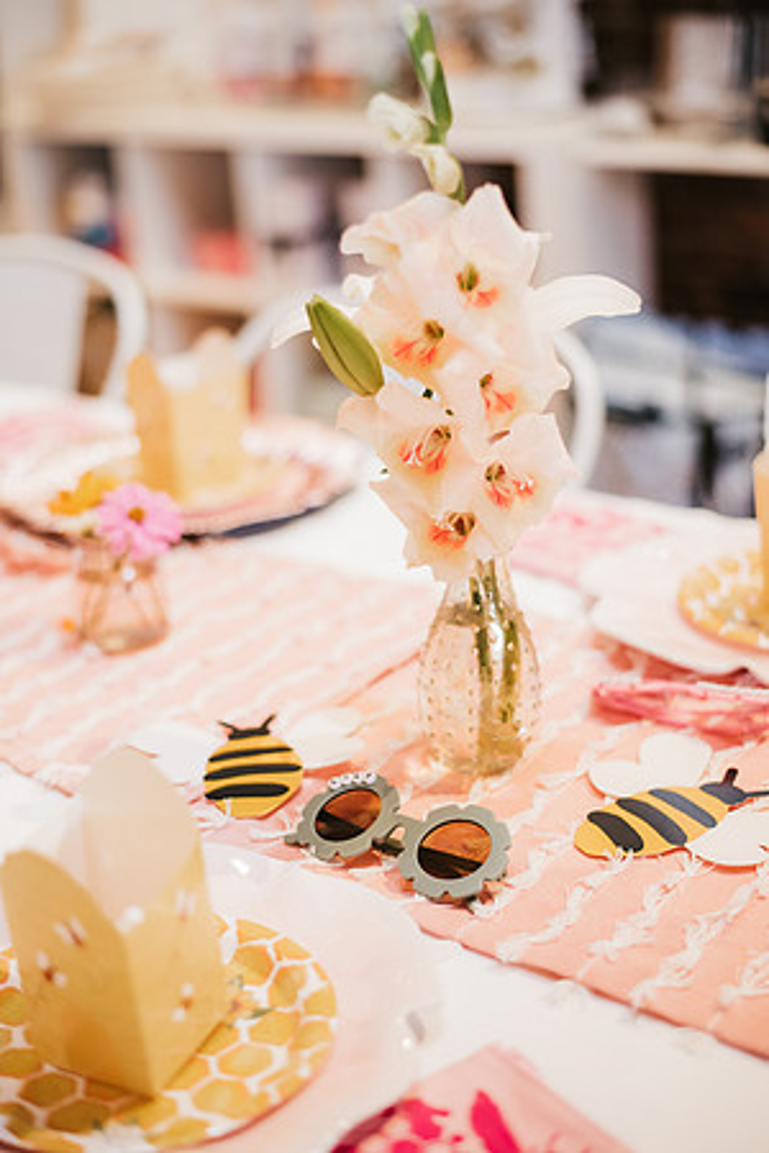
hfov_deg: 27.0
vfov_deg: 39.6
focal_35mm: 50
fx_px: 1602
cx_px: 384
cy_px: 576
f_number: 2
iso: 2000
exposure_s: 1/200
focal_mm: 50
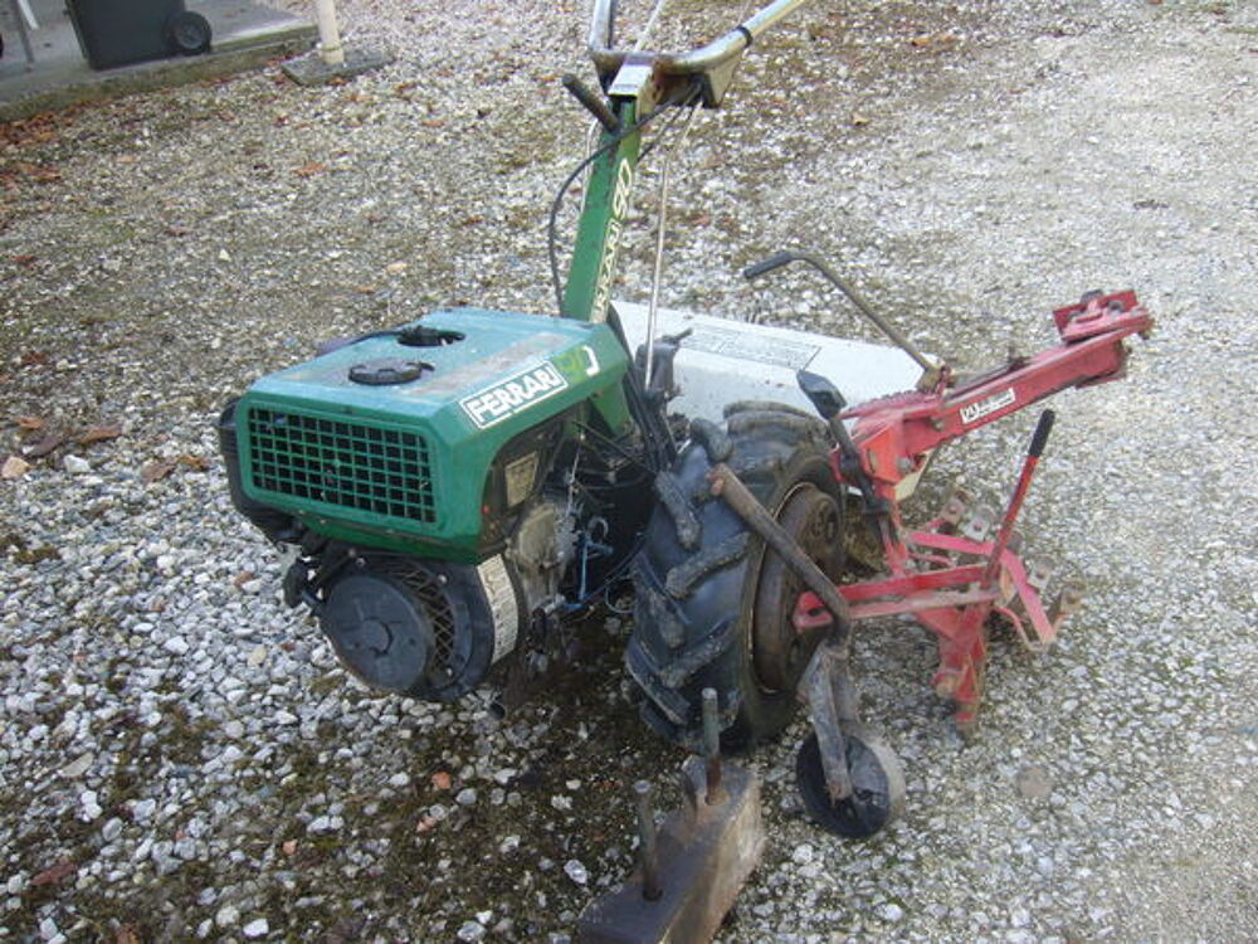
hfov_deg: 52.6
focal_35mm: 35
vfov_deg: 40.7
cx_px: 629
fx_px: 1272
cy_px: 472
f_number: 2.8
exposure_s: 1/50
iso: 80
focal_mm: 5.8
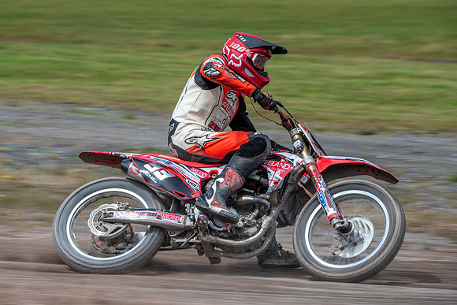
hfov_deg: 7.7
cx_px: 180
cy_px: 148
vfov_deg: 5.1
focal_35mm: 267
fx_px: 3391
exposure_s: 1/320
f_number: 8
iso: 100
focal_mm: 220
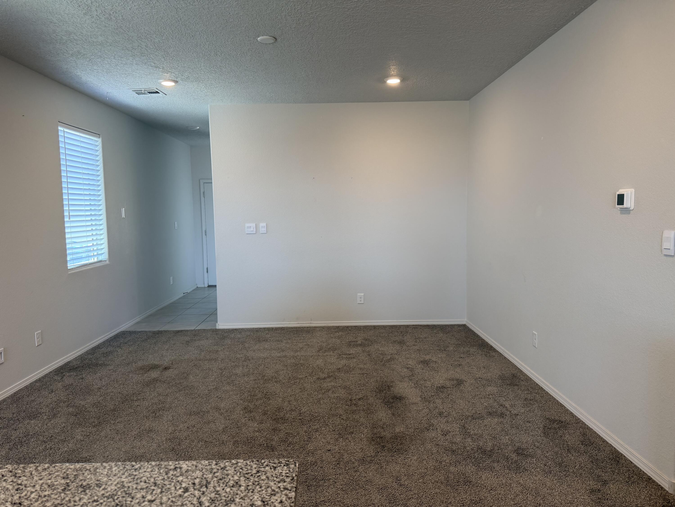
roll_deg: +1.5
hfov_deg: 71.6
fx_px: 468
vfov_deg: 56.8
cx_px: 338
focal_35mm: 24
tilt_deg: -4.6
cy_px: 254
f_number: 1.78
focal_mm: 6.76
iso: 160
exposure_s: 1/129
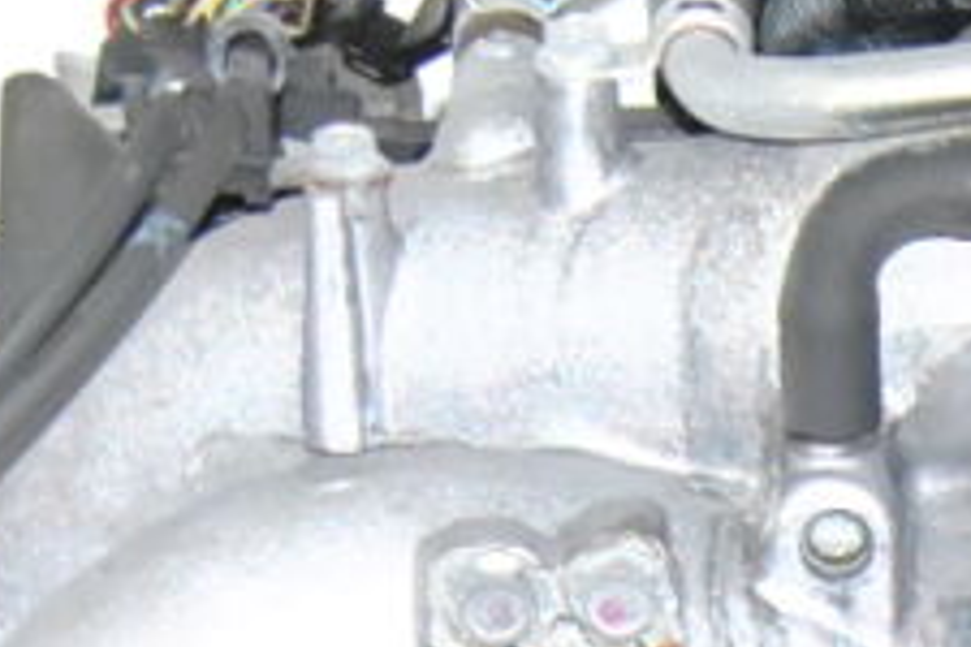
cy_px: 1628
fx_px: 11516
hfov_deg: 4.8
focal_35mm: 427
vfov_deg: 3.2
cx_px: 1661
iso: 800
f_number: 8
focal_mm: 40
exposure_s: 1/200
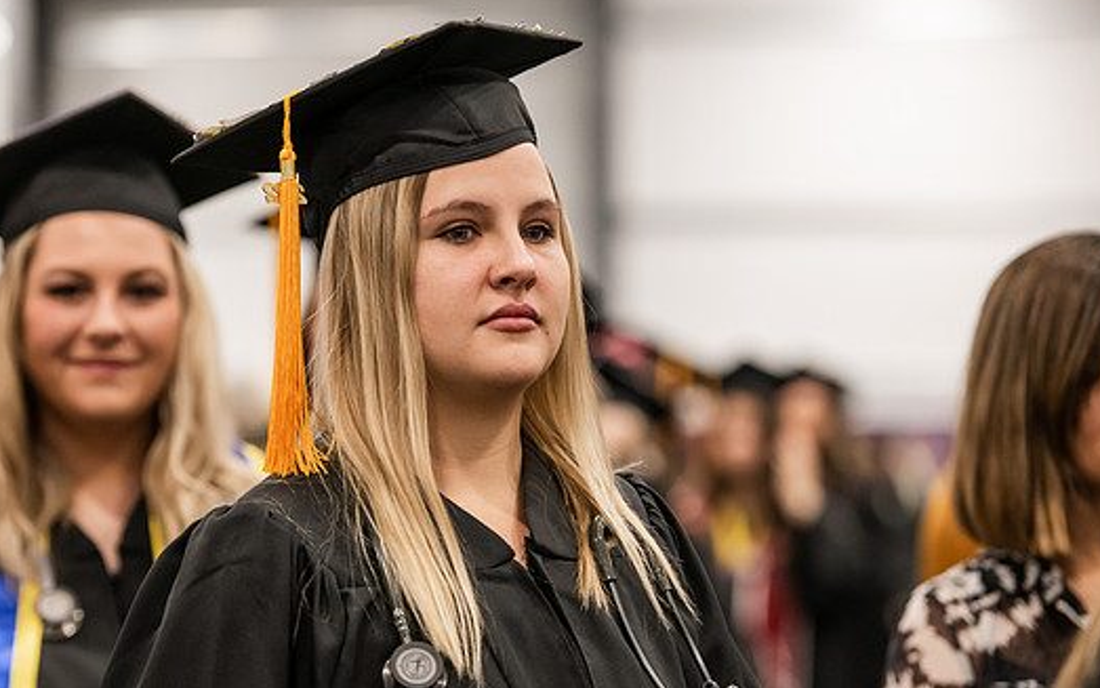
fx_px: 4407
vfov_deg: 8.9
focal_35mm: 147
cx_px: 524
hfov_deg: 14.2
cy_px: 392
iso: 2000
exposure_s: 1/200
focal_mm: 130
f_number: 3.2
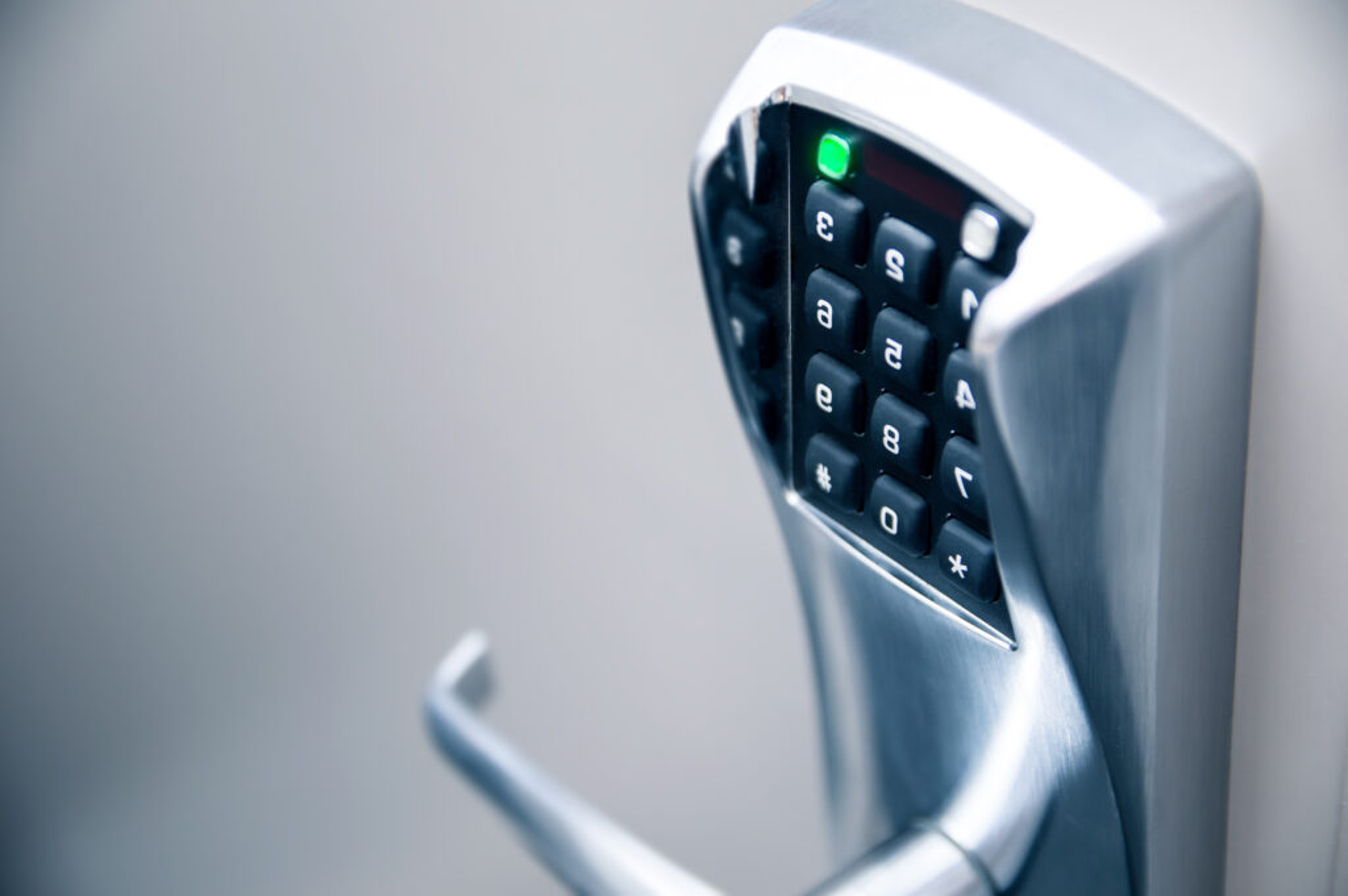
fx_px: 2806
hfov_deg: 27.0
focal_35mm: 75
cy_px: 448
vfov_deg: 18.2
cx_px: 674
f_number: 2.8
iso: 200
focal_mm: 50
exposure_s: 1/160
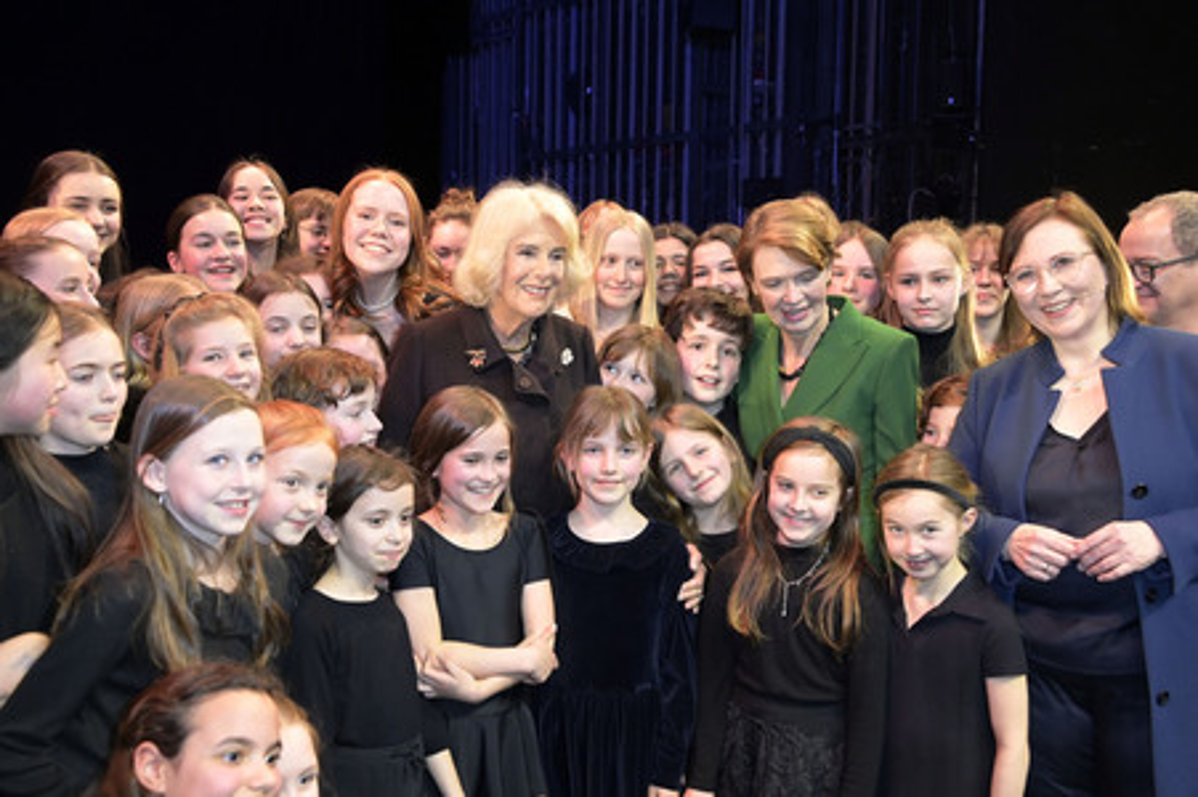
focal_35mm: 38
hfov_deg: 50.7
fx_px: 1264
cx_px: 599
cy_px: 398
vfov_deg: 35.0
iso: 5000
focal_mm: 38
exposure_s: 1/200
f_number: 5.6
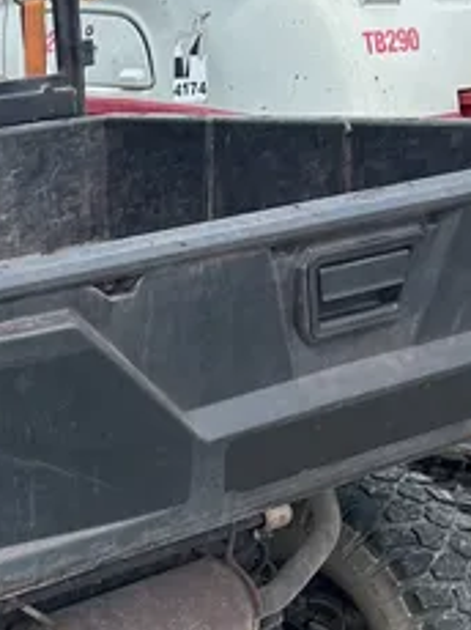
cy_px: 494
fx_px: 1509
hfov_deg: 16.6
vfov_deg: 23.3
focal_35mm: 83
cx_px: -164
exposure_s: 1/1326
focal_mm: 5.7
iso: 50
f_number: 1.5
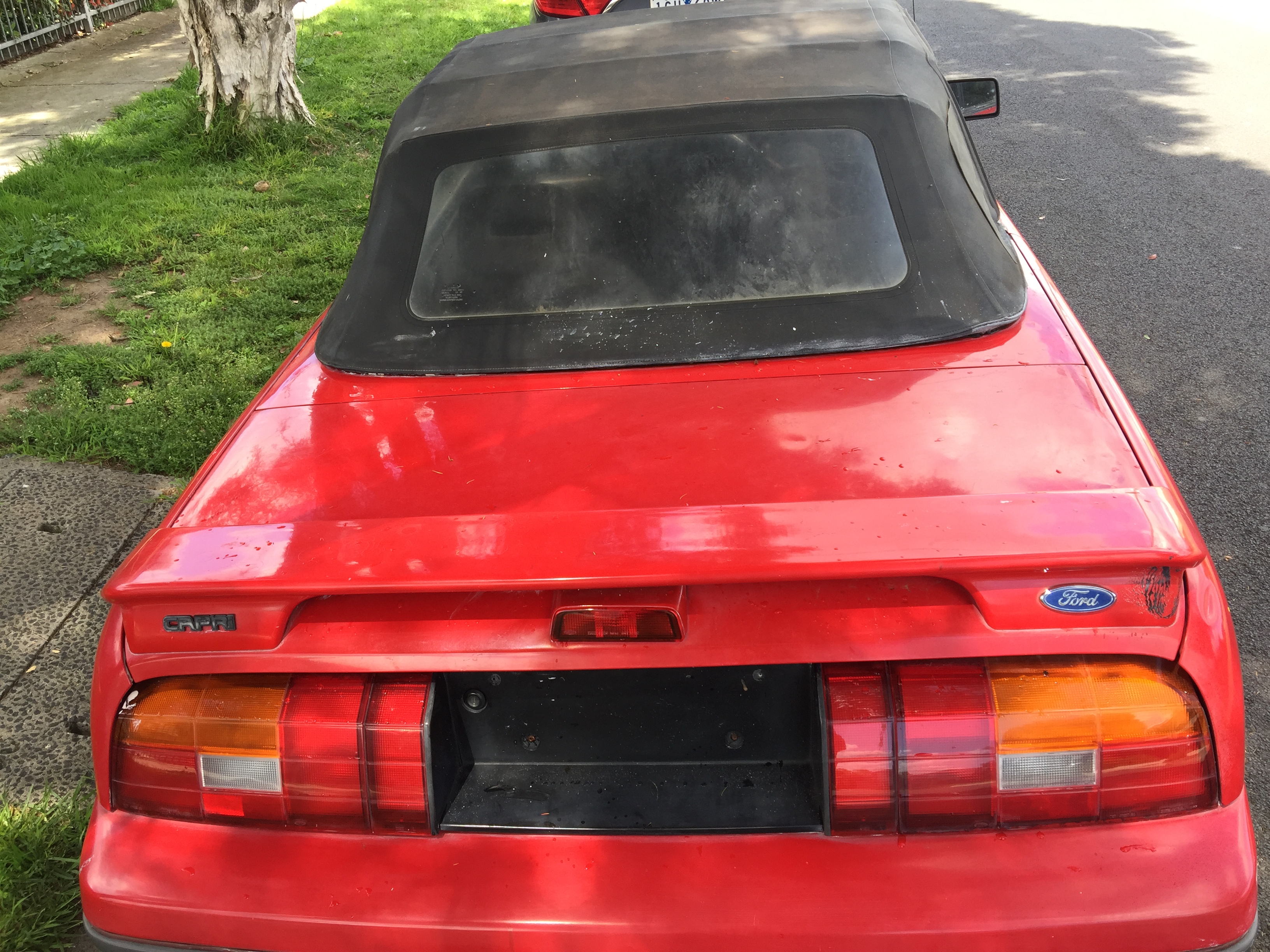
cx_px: 635
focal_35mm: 29
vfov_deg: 48.2
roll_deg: -0.1
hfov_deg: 61.7
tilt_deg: -30.6
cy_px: 476
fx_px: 1064
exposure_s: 1/231
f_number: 2.2
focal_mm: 4.15
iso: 32
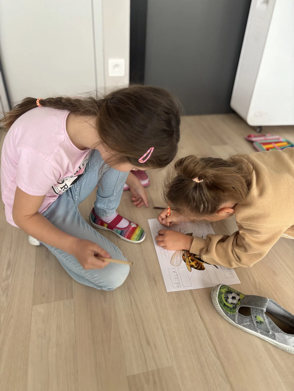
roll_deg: -3.1
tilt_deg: -37.1
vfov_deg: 67.3
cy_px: 196
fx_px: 294
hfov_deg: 53.1
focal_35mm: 26
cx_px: 147
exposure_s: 1/75
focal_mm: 5.96
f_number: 1.6
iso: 125
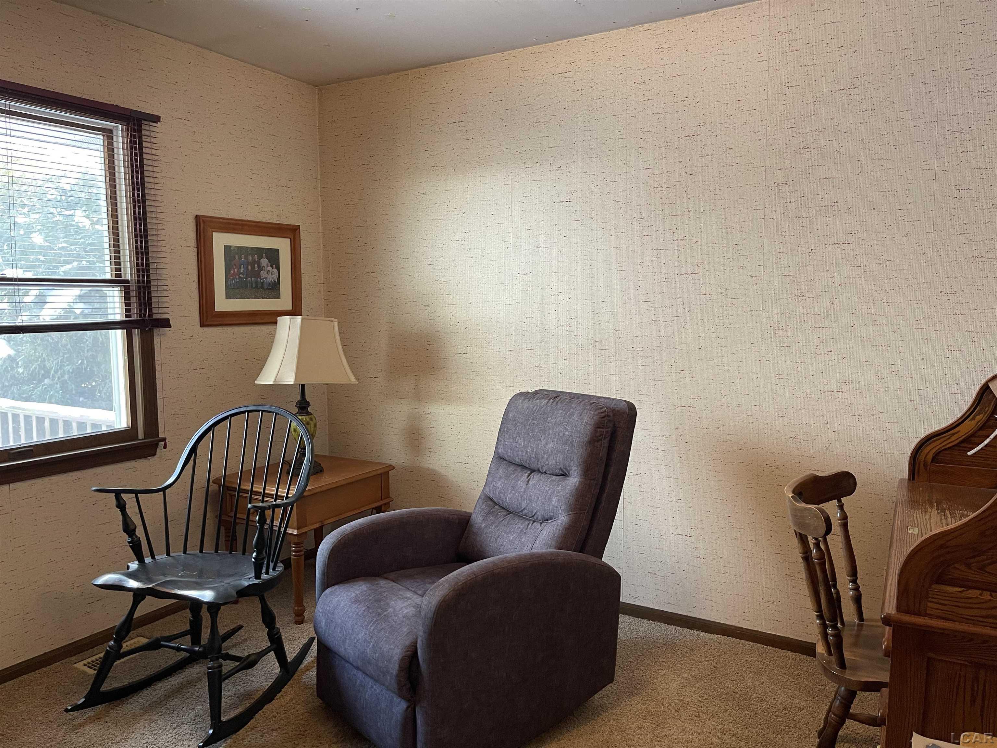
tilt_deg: -5.9
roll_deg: -0.1
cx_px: 498
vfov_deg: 54.9
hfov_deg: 69.4
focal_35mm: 25
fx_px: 720
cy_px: 374
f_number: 1.6
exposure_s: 1/60
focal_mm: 5.1
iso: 200
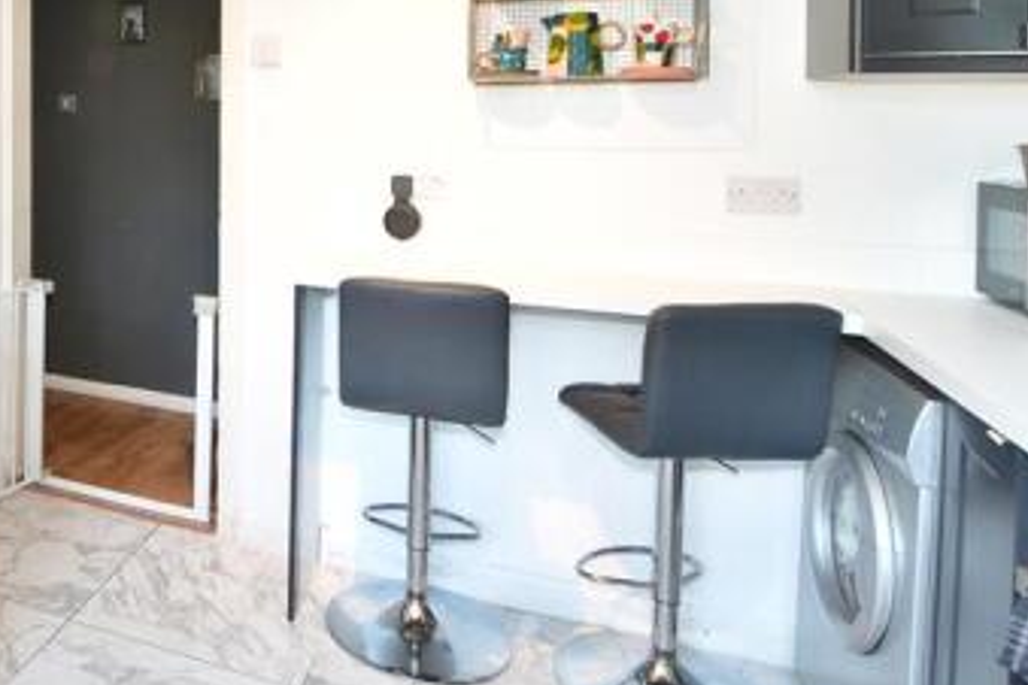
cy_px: 123
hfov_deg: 54.7
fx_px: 828
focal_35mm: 29
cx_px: 88
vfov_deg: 42.6
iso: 200
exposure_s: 1/1.6
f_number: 8
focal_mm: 10
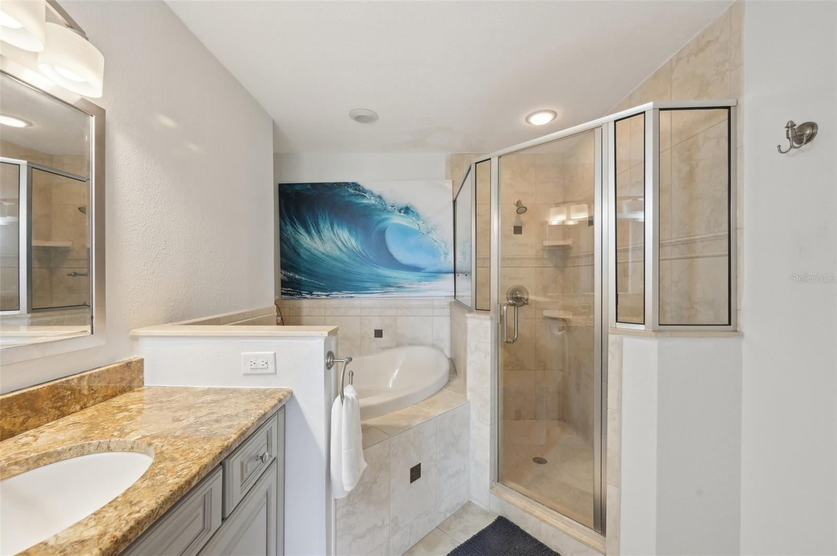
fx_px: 325
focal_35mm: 14
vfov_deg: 81.1
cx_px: 418
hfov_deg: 104.3
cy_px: 278
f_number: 8
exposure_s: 1/6
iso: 400
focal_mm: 14
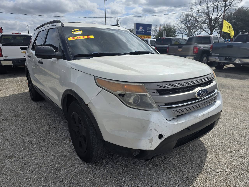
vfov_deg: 58.9
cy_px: 94
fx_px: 165
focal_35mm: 23
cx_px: 124
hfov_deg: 73.9
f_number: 1.7
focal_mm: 6.3
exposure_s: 1/1157
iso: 12
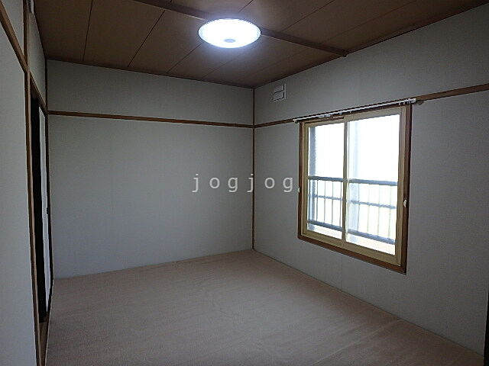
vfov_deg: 63.4
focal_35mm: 21
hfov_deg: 79.0
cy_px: 183
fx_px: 297
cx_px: 244
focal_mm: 3.7
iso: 200
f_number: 3.5
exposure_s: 1/60
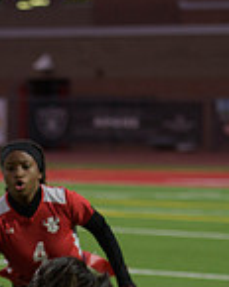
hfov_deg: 4.2
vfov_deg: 5.2
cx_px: 34
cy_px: 339
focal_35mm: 368
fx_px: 3118
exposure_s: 1/200
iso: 450
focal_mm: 98
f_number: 2.8
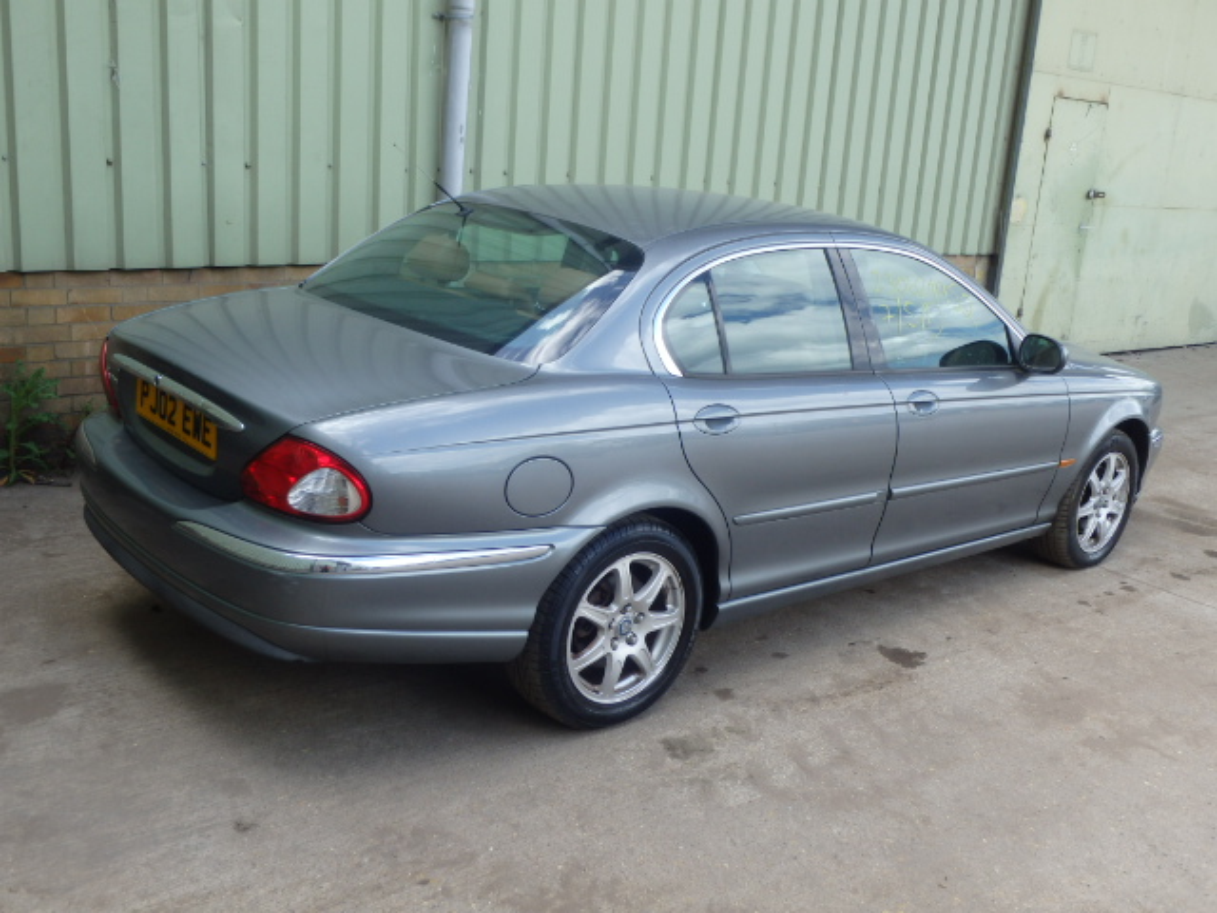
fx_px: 1266
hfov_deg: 51.4
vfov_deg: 39.7
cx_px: 608
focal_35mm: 36
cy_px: 456
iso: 125
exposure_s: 1/160
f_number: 4.5
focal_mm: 6.4
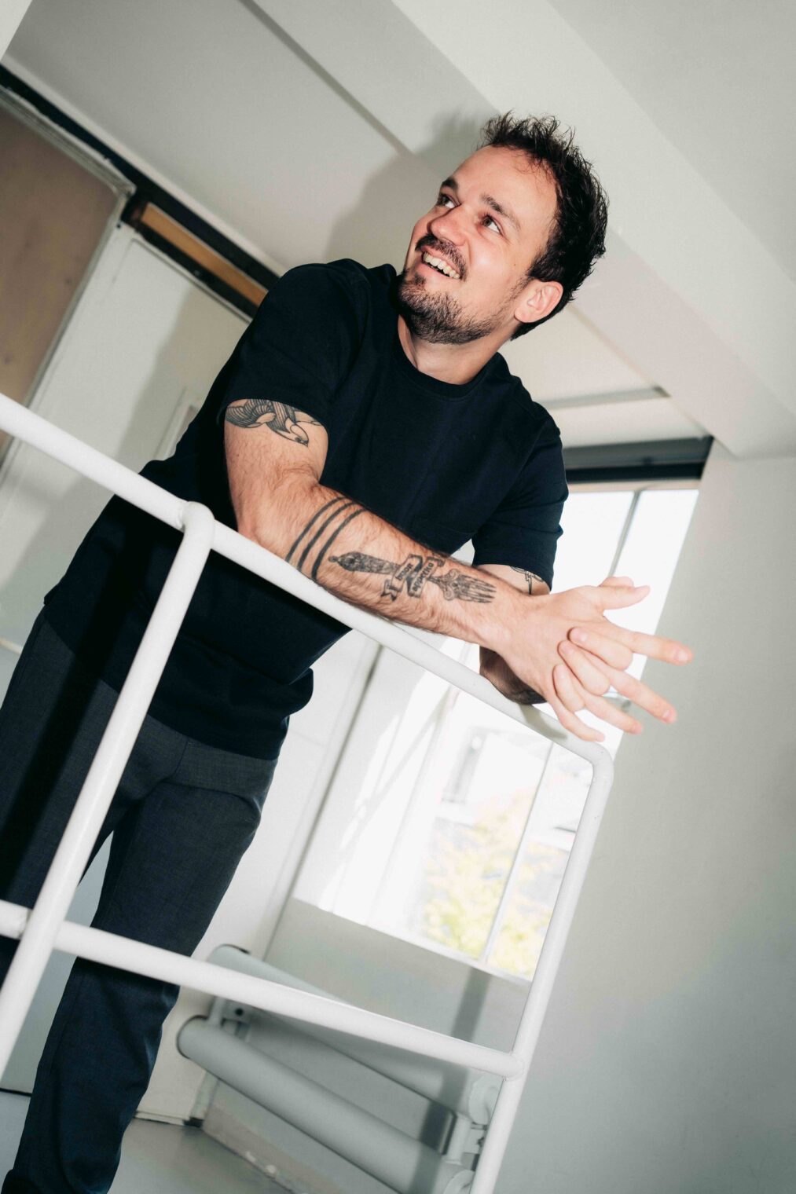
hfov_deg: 37.8
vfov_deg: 54.4
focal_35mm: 35
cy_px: 597
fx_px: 1161
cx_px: 398
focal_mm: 35
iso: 100
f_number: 3.5
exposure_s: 1/125
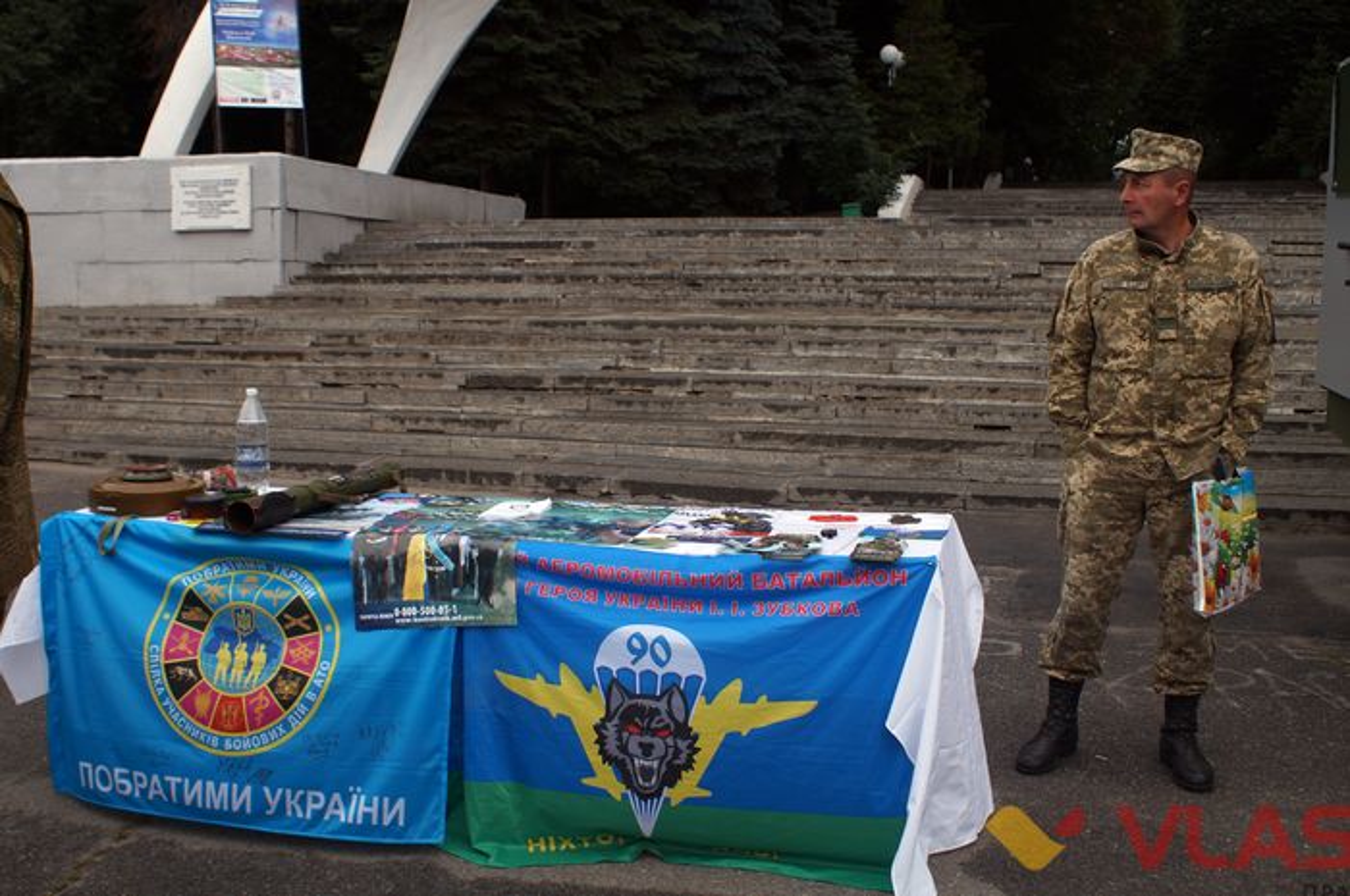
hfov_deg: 49.6
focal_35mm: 39
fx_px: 1461
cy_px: 448
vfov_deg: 34.1
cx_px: 675
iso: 100
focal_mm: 26
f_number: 5.6
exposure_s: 1/250
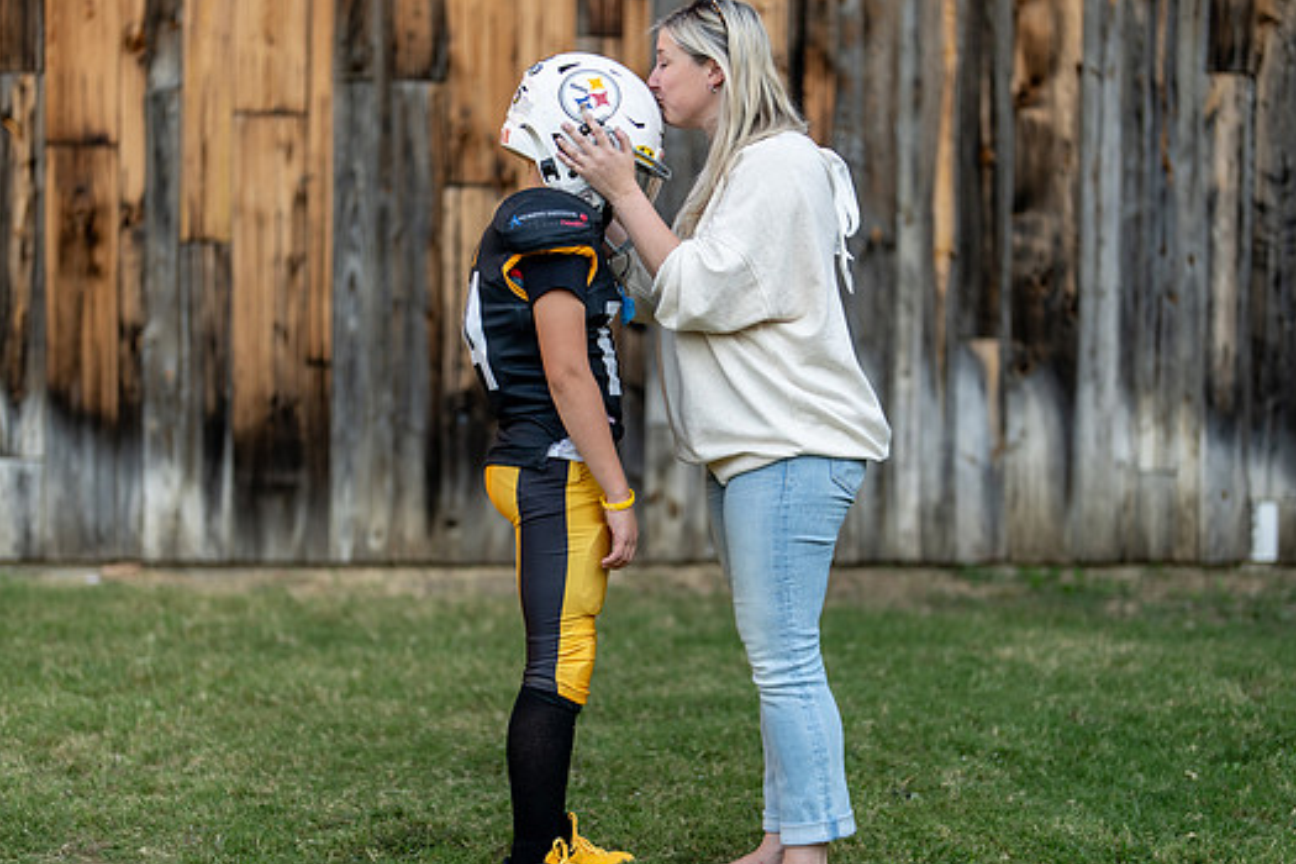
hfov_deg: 30.5
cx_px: 646
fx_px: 2376
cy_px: 506
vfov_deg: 20.6
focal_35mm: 66
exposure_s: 1/2500
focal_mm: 50
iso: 100
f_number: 1.2
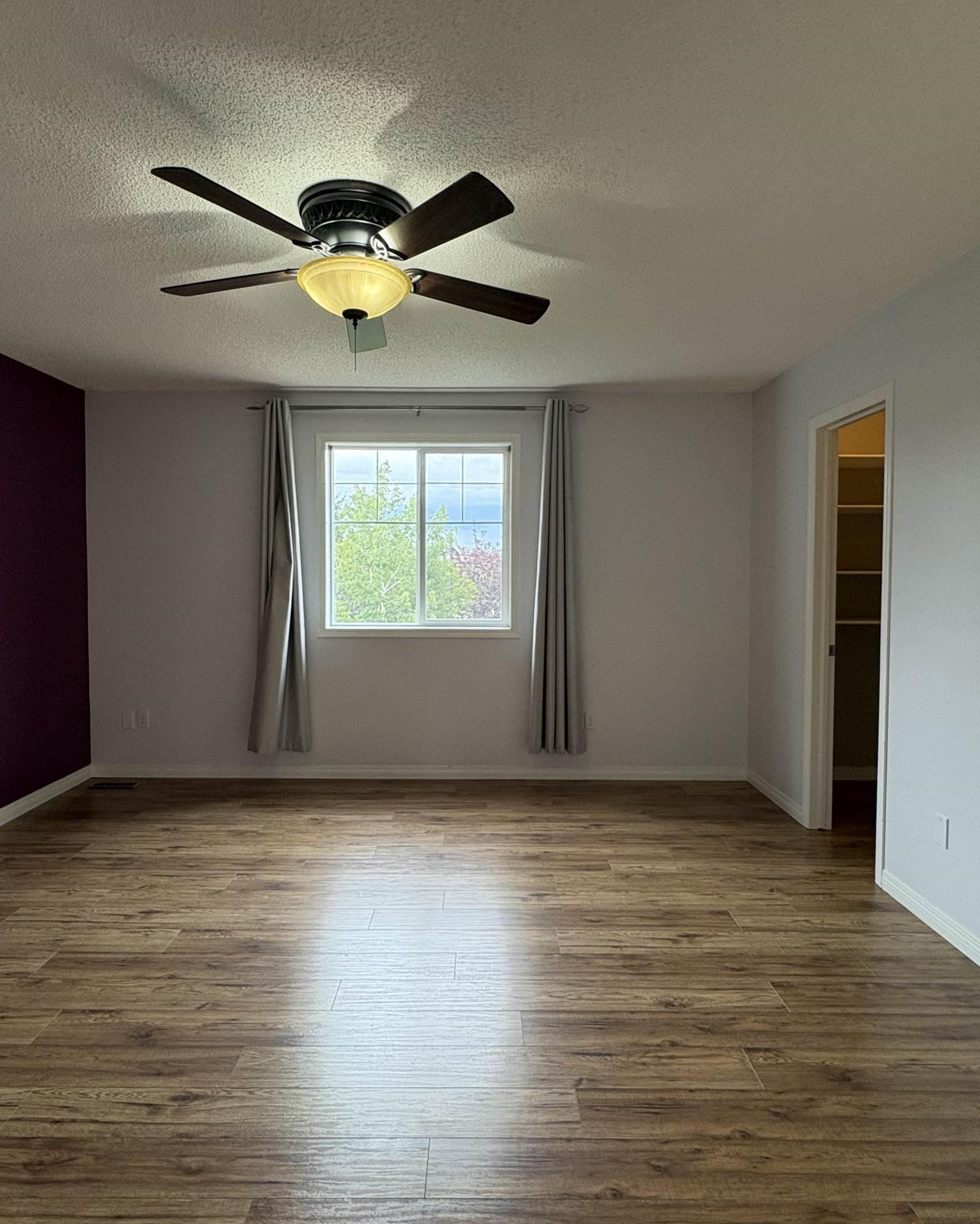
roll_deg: +2.1
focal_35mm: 19
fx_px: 689
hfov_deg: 70.9
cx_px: 479
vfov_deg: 83.3
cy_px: 598
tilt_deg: -1.9
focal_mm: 2.22
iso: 200
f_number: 2.2
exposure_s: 1/120
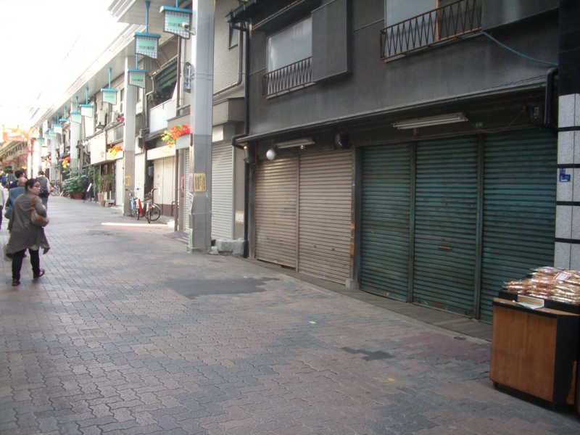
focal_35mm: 35
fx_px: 586
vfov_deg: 40.7
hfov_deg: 52.6
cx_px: 290
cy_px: 218
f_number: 2.6
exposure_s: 1/60
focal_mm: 5.8
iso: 200
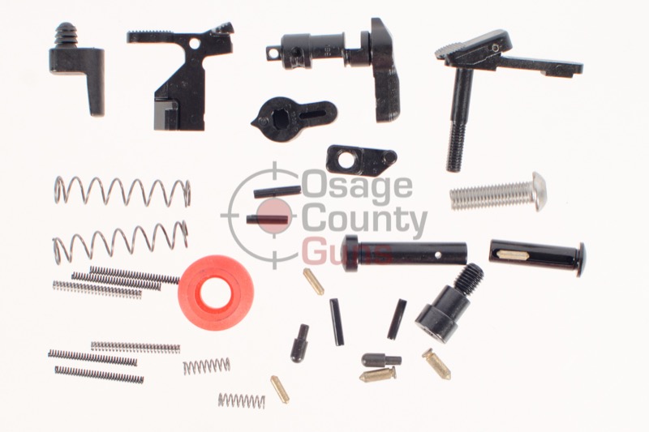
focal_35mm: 52
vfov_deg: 25.7
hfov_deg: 37.9
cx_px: 324
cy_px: 216
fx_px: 946
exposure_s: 1/200
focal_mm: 35
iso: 200
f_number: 7.1
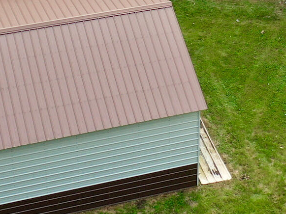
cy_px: -107
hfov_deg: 14.0
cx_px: 269
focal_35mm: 139
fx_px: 1149
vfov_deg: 10.3
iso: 160
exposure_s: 1/30
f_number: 2.8
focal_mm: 10.26
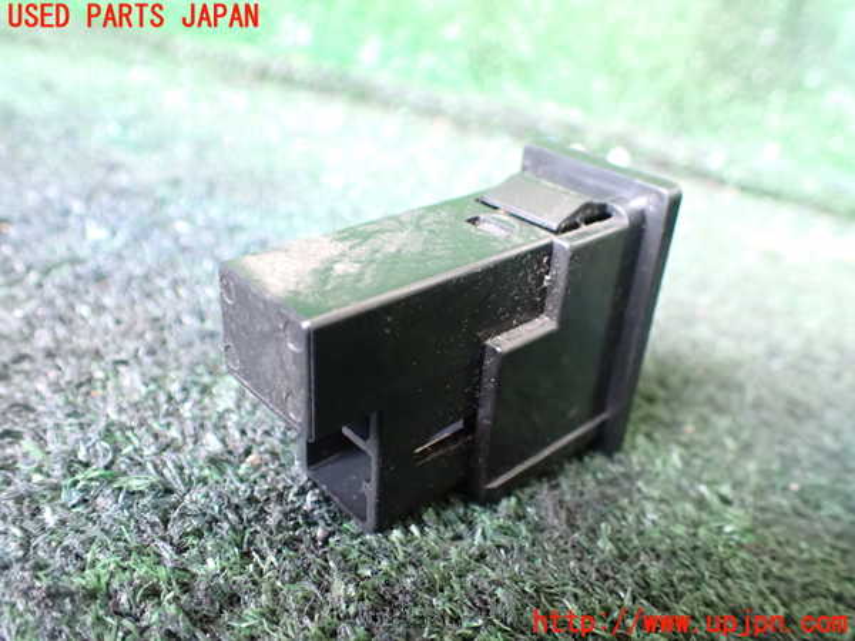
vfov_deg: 46.8
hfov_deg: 60.0
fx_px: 741
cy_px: 320
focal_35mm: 30
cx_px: 428
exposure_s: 1/30
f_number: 2.3
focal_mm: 5.4
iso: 1250
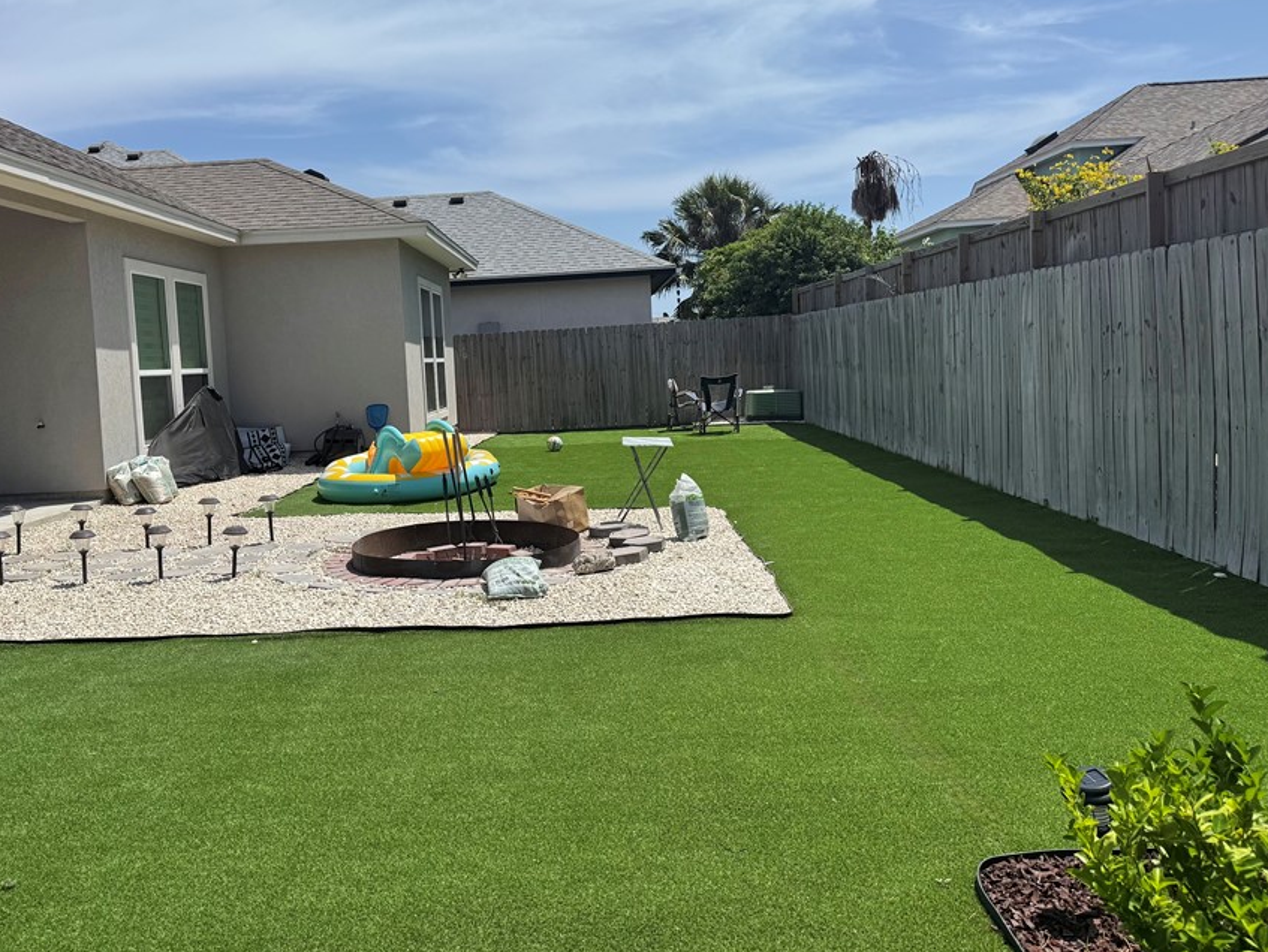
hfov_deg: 61.2
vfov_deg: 48.2
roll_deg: +3.2
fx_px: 1063
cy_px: 418
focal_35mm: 29
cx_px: 524
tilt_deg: -2.3
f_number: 1.78
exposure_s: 1/7353
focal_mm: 6.76
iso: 80
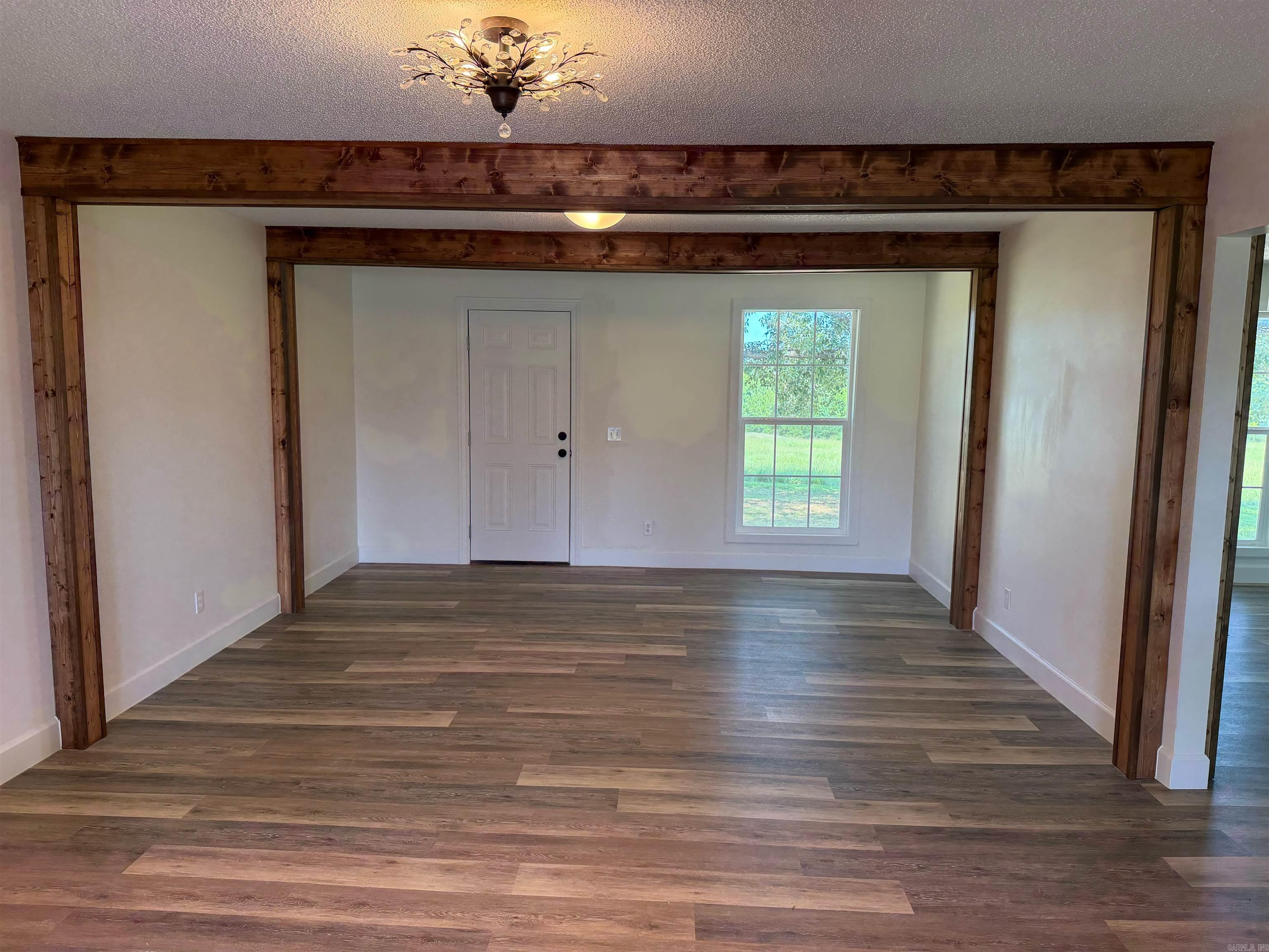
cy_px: 476
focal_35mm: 24
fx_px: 880
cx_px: 634
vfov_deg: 56.8
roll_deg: -1.2
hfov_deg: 71.6
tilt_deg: -7.7
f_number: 1.78
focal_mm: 6.76
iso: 200
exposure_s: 1/146
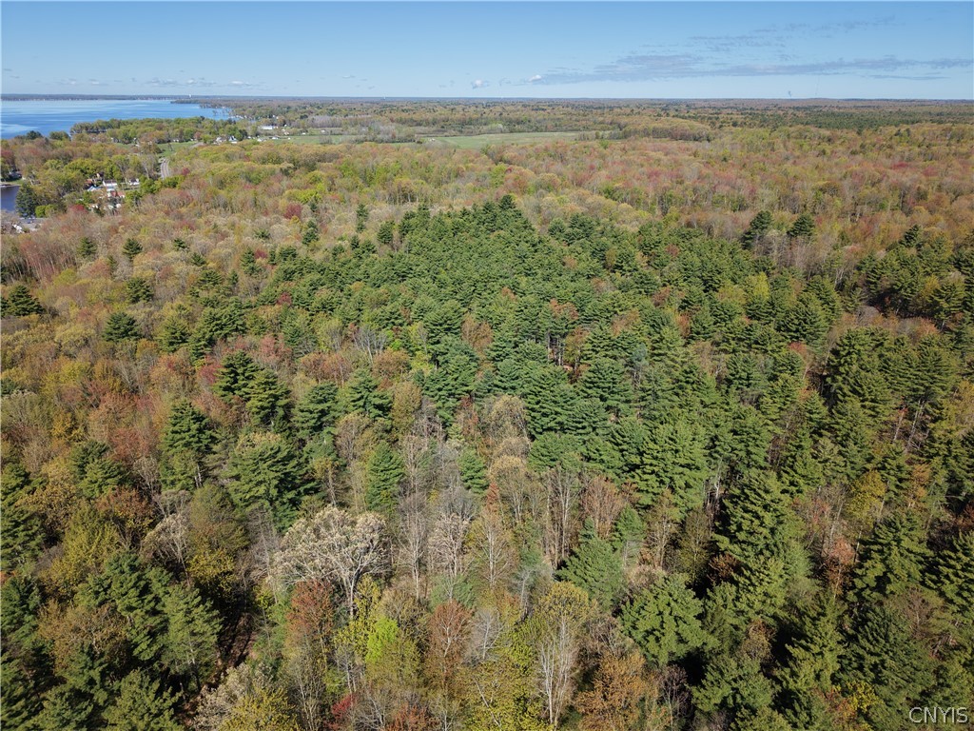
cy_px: 366
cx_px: 487
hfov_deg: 71.6
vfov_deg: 56.8
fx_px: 675
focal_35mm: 24
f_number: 1.8
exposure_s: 1/25
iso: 170
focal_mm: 8.67
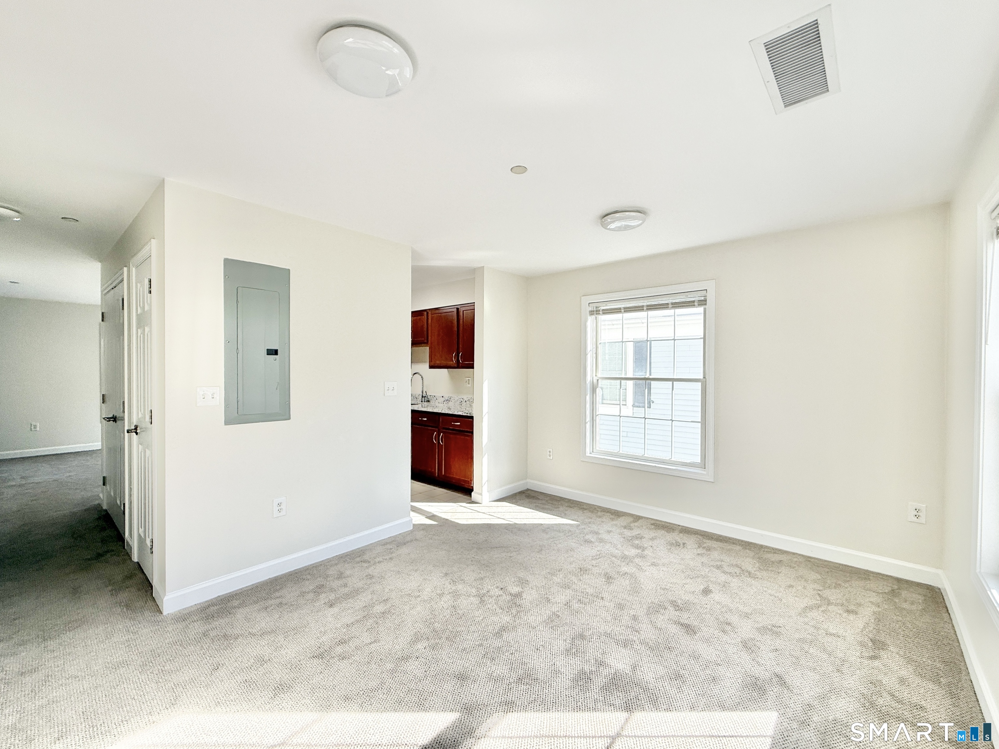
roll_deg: +1.7
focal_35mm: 14
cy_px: 374
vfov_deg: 85.7
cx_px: 500
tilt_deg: -1.0
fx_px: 404
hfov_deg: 102.1
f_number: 2.2
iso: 50
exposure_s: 1/193
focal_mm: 2.22
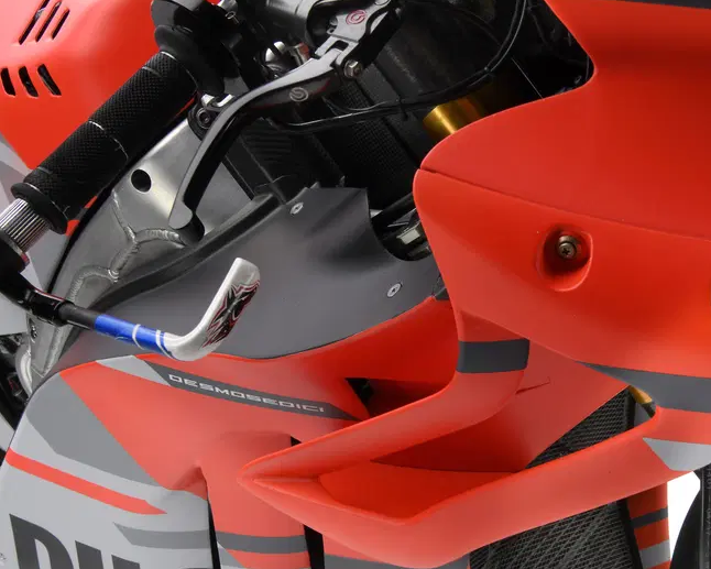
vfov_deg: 24.9
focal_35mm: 61
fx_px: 1284
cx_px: 502
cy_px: 376
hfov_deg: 30.6
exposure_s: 1/200
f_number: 22
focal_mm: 35
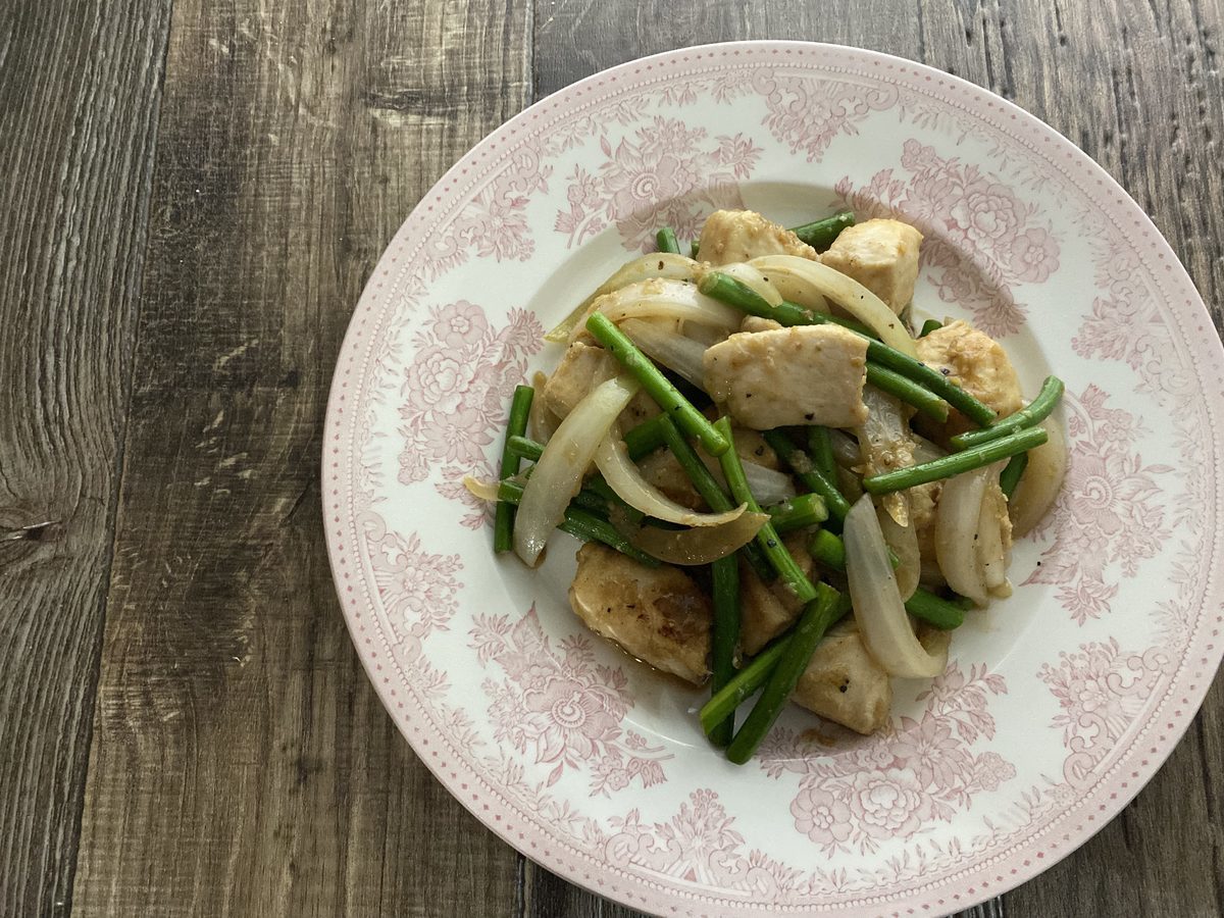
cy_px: 459
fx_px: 919
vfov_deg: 53.1
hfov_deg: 67.3
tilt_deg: -77.1
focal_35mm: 26
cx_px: 612
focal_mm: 4.25
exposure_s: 1/38
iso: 640
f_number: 1.8
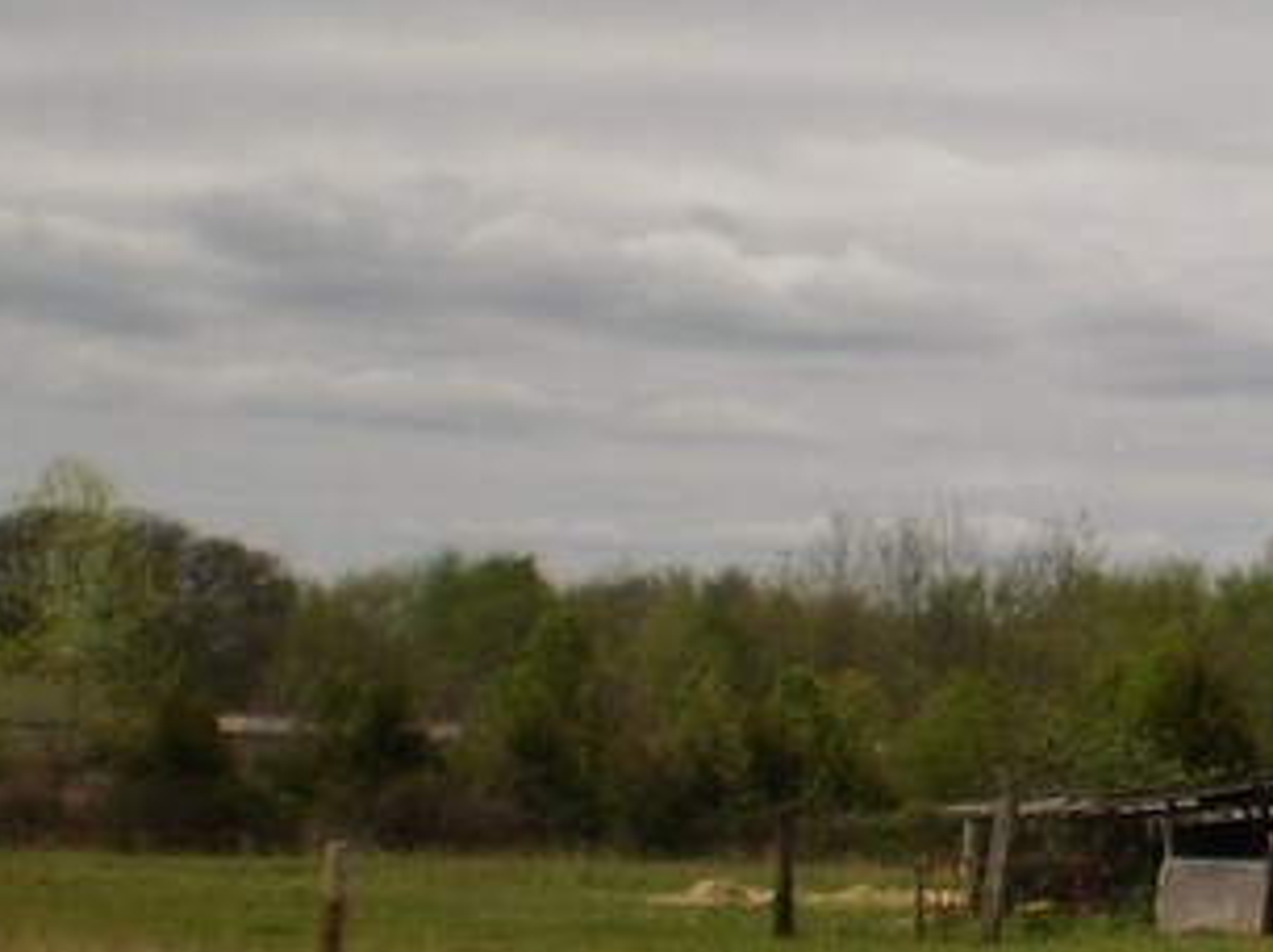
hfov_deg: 15.3
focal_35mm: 121
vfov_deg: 12.2
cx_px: 1782
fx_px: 4445
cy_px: 184
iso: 64
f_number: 4.6
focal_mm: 6.3
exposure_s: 1/2000
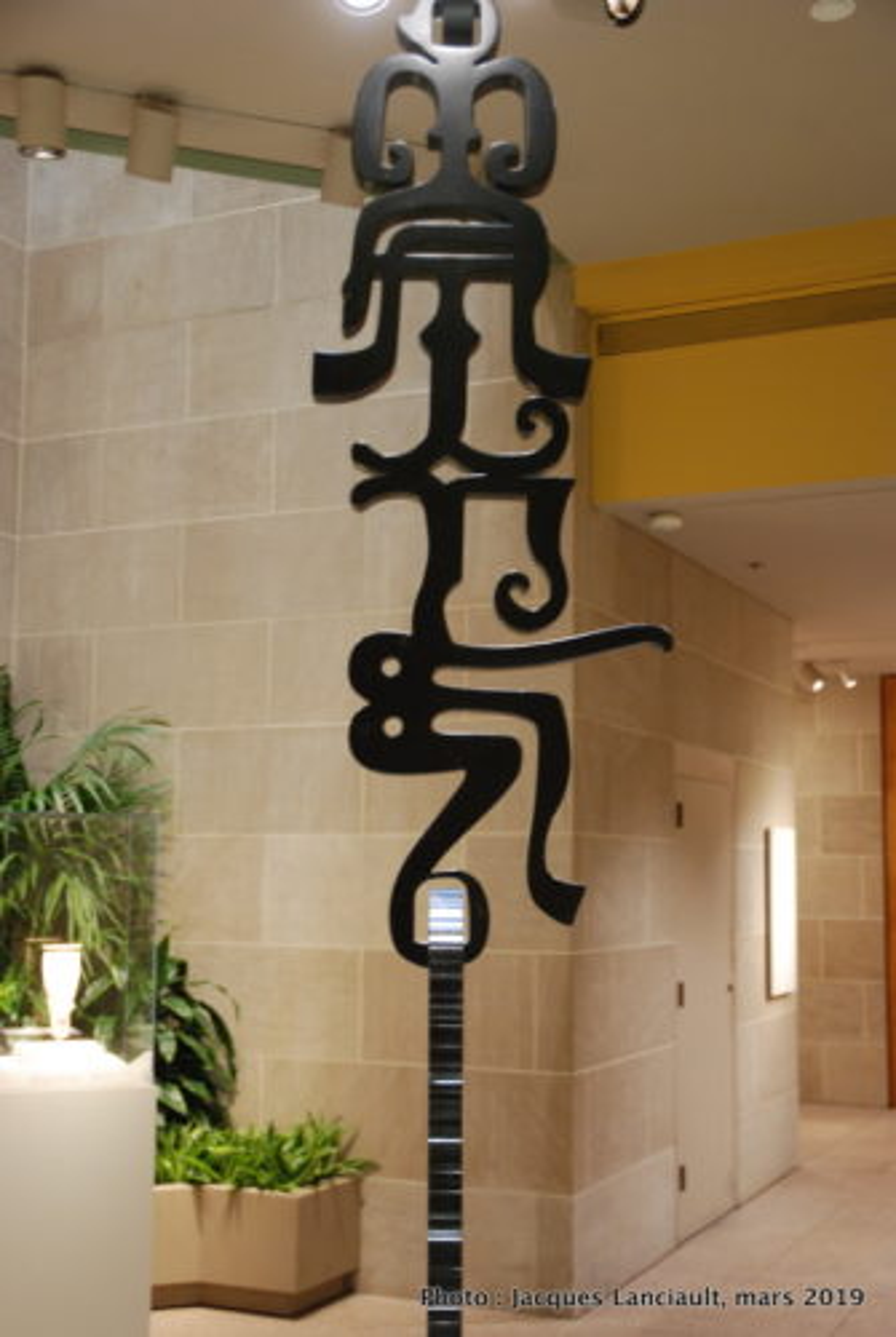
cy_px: 668
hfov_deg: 30.9
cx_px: 448
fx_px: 1618
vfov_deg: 44.9
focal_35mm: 44
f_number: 4
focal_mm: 29
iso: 800
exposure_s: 1/6
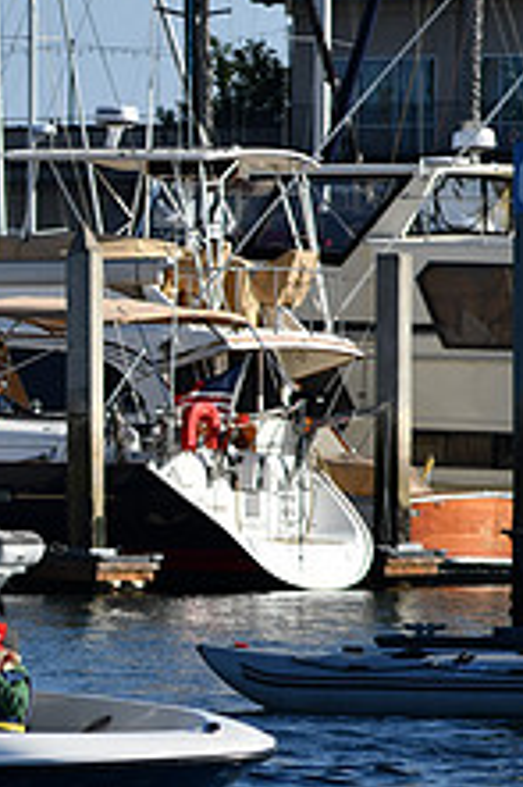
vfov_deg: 3.9
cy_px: 522
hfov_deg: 2.6
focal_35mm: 530
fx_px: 11567
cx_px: -441
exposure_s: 1/1250
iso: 200
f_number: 6.3
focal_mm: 135
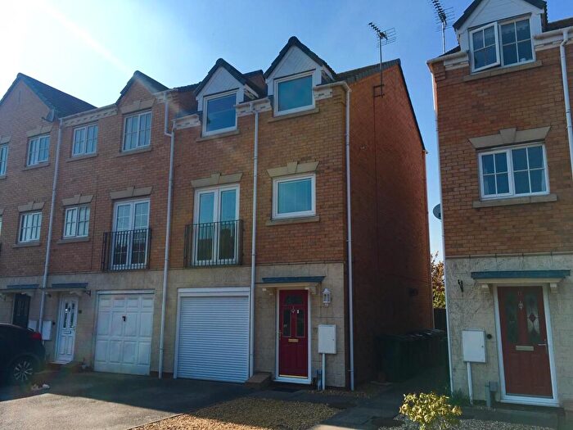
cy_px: 215
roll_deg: -0.6
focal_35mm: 29
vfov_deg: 48.2
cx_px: 286
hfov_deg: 61.7
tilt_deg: +11.8
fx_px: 480
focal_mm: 4.15
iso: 25
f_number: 2.2
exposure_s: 1/1538
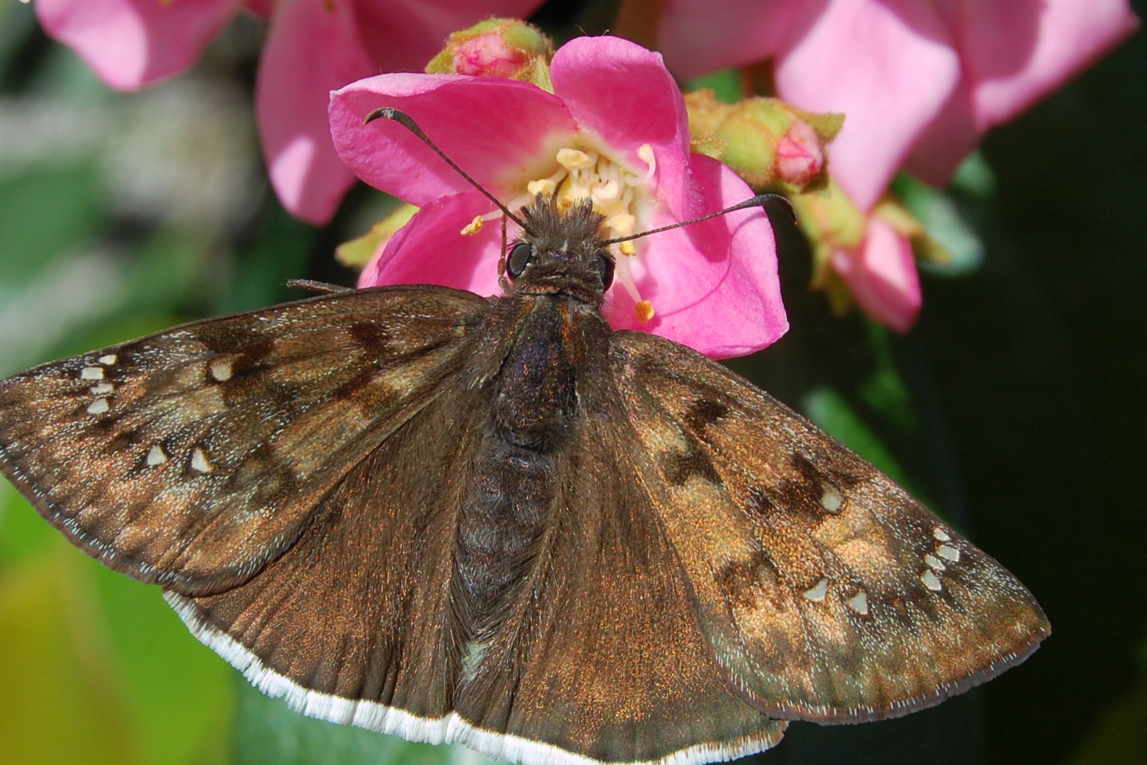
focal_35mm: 98
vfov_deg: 14.0
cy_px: 439
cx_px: 518
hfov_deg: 20.9
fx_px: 3110
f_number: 16
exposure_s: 1/100
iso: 200
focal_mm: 55
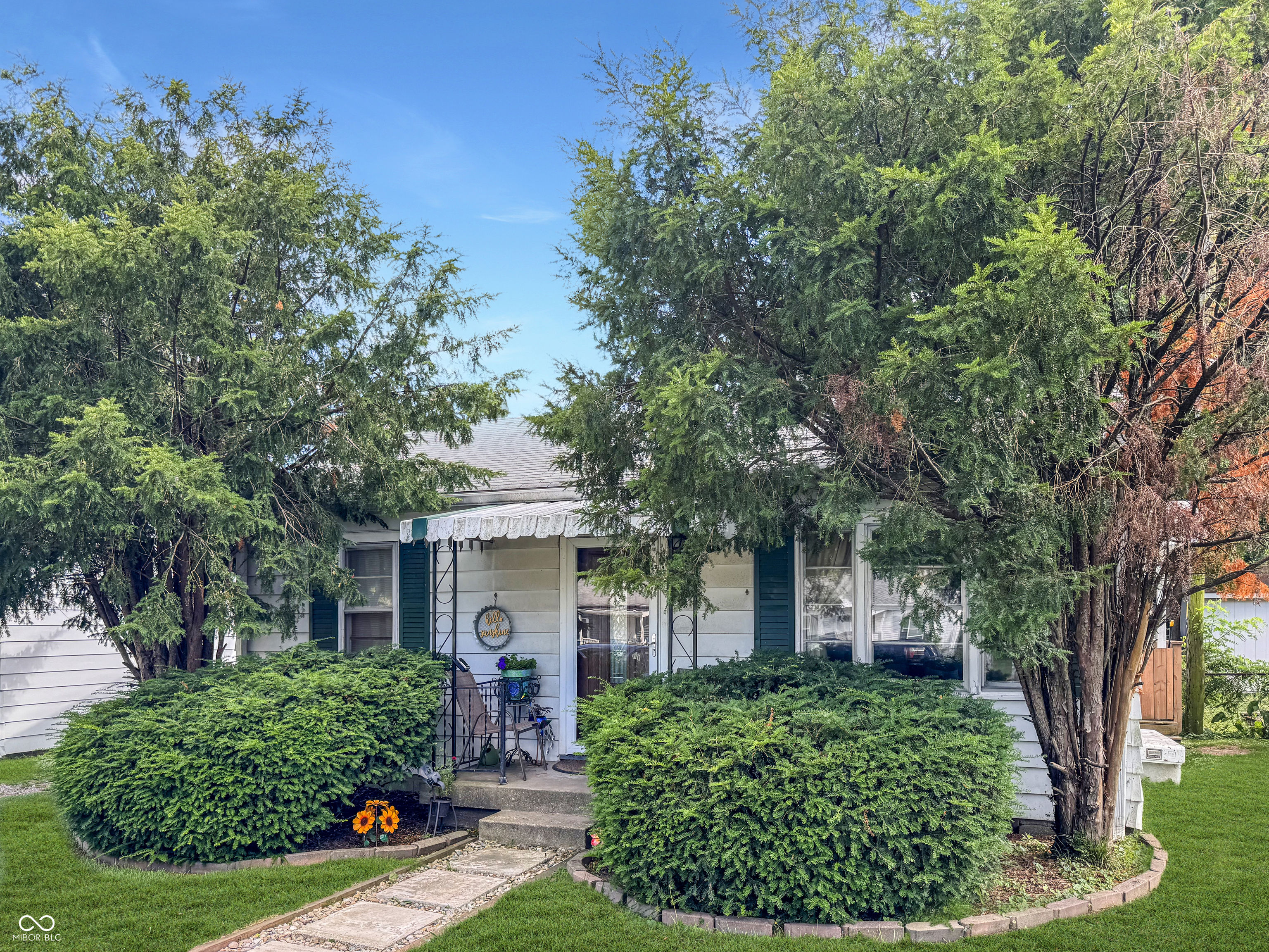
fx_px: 880
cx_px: 634
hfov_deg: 71.6
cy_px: 476
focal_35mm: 24
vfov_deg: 56.8
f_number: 1.78
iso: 80
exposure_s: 1/404
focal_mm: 6.76
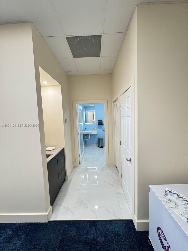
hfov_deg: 85.7
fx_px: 101
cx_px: 94
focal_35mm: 14
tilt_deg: -4.5
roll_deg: +2.8
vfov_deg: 102.1
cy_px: 126
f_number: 2.2
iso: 200
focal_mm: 2.22
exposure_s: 1/60
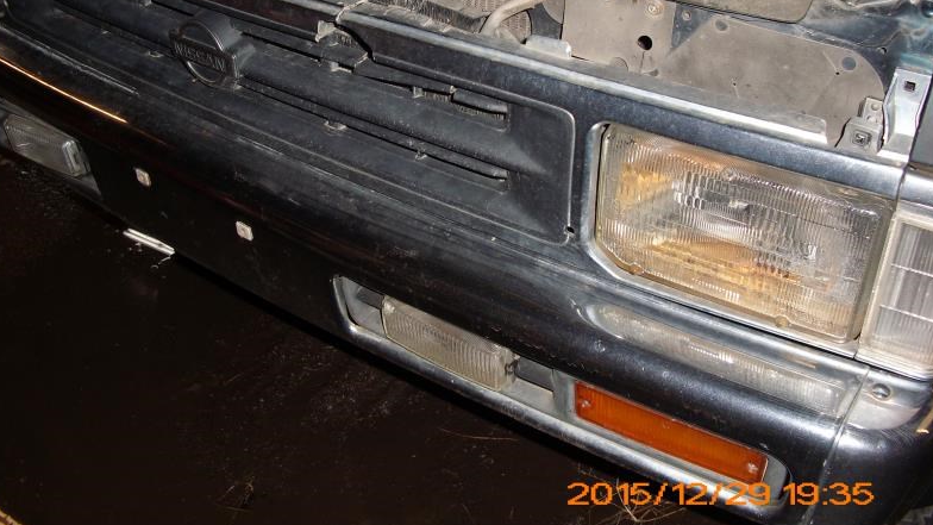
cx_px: 463
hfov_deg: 50.5
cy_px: 176
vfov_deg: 29.5
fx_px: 990
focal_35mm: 40
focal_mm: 6.3
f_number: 3.1
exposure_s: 1/60
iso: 100
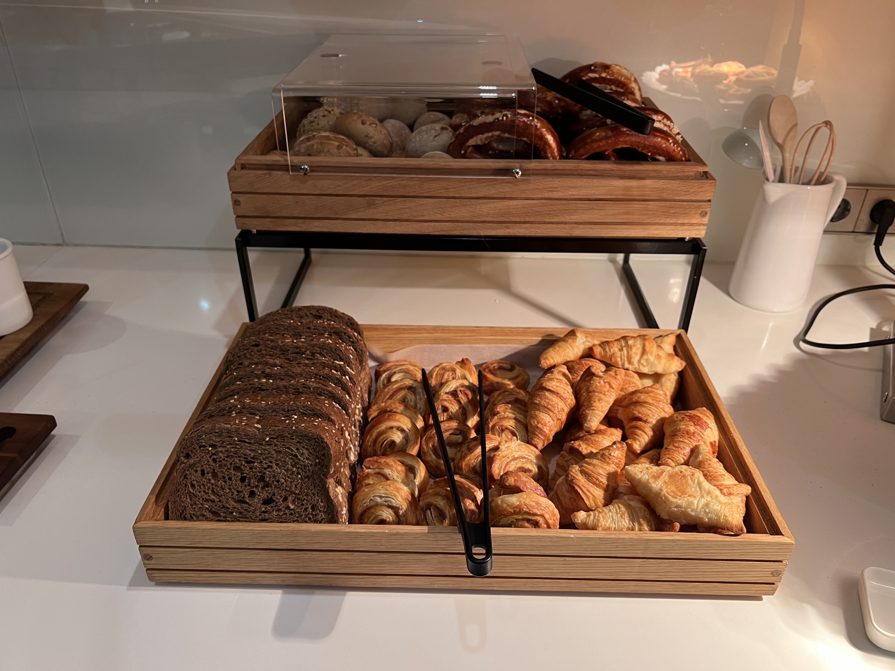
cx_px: 448
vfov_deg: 53.1
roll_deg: -0.8
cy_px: 336
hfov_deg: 67.3
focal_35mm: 26
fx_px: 672
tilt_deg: -33.0
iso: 80
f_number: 1.5
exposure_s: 1/50
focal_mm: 5.7
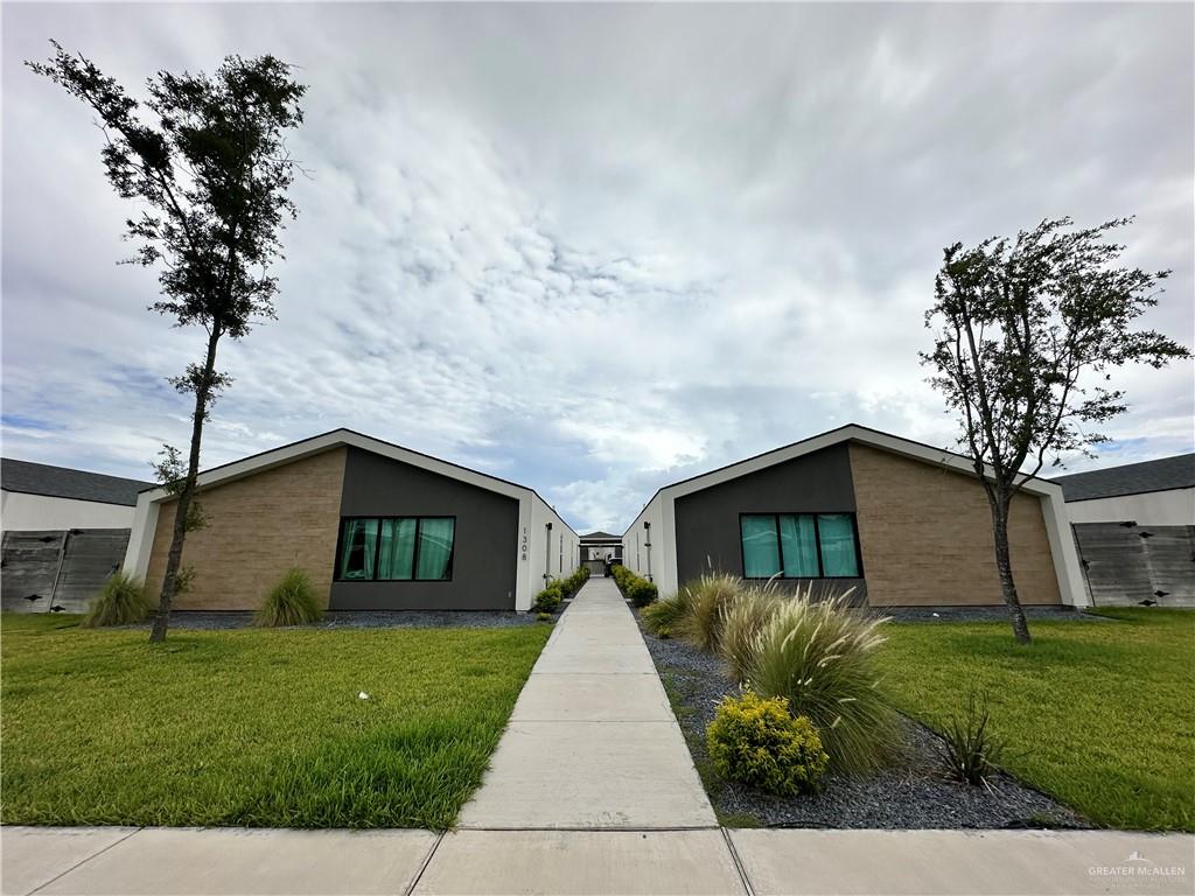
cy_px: 448
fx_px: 483
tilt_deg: +13.8
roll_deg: +0.4
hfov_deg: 102.1
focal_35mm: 14
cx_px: 598
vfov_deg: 85.7
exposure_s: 1/5556
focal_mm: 2.22
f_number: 2.2
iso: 50
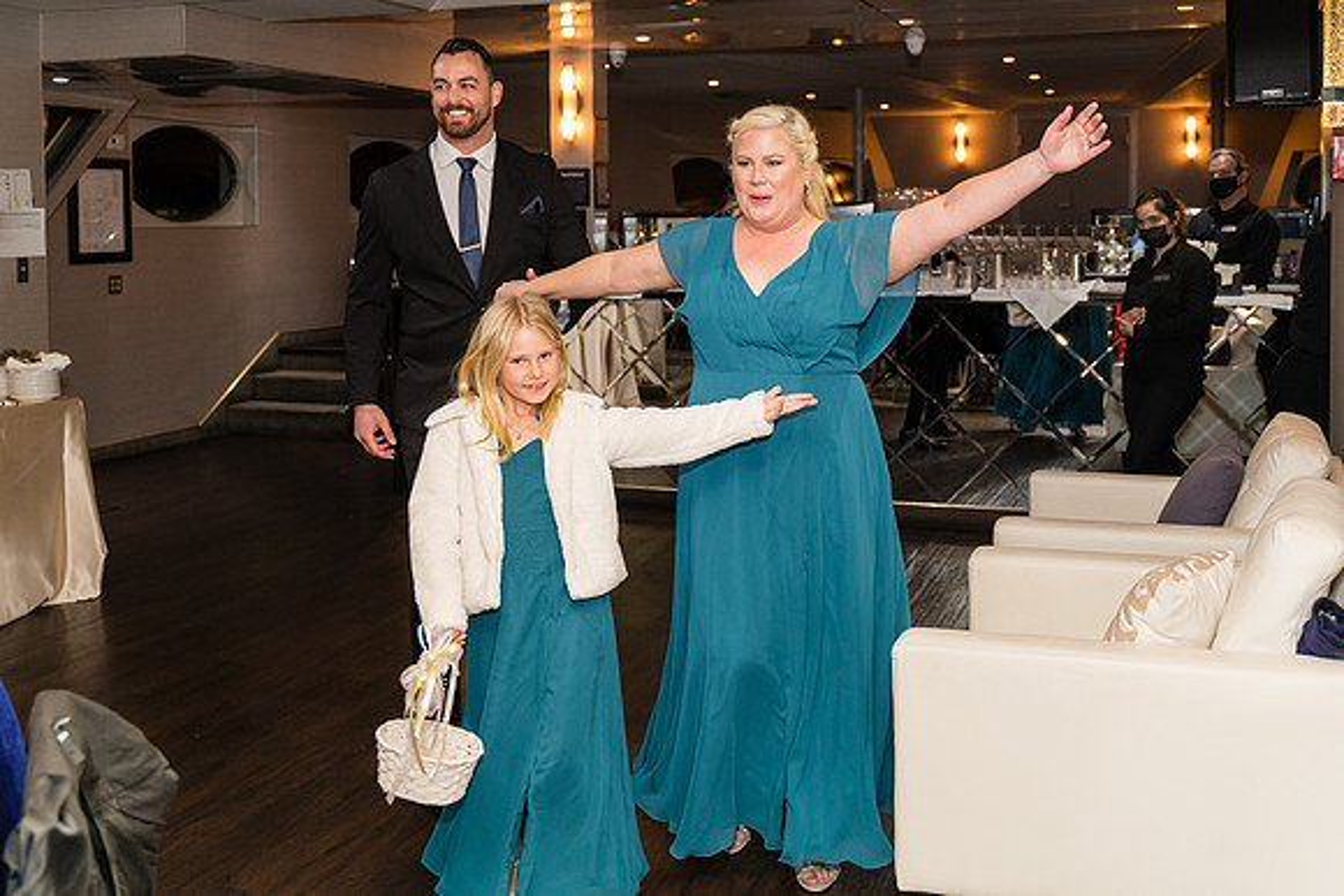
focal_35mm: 39
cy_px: 276
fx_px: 1448
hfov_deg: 49.8
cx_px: 672
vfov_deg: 34.0
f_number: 2.8
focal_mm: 28
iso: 1000
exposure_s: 1/250
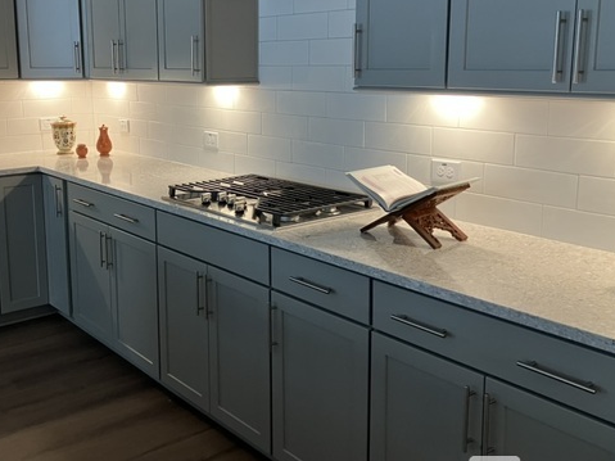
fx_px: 693
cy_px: 186
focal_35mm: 39
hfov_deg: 47.6
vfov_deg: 36.7
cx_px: 248
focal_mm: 3.99
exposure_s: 1/60
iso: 100
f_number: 1.8
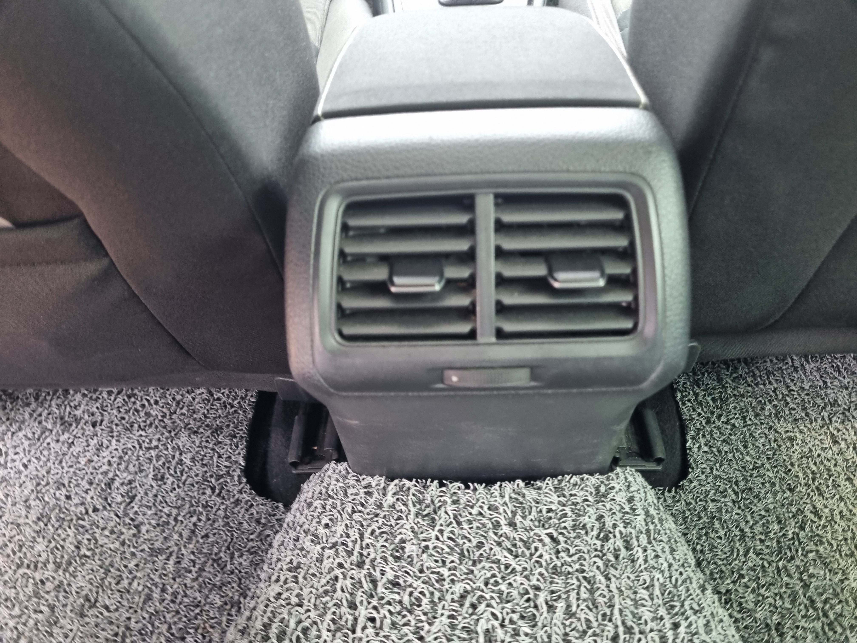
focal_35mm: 26
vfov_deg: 53.1
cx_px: 428
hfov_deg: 67.3
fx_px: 644
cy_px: 322
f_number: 1.8
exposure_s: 1/40
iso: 200
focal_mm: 5.4
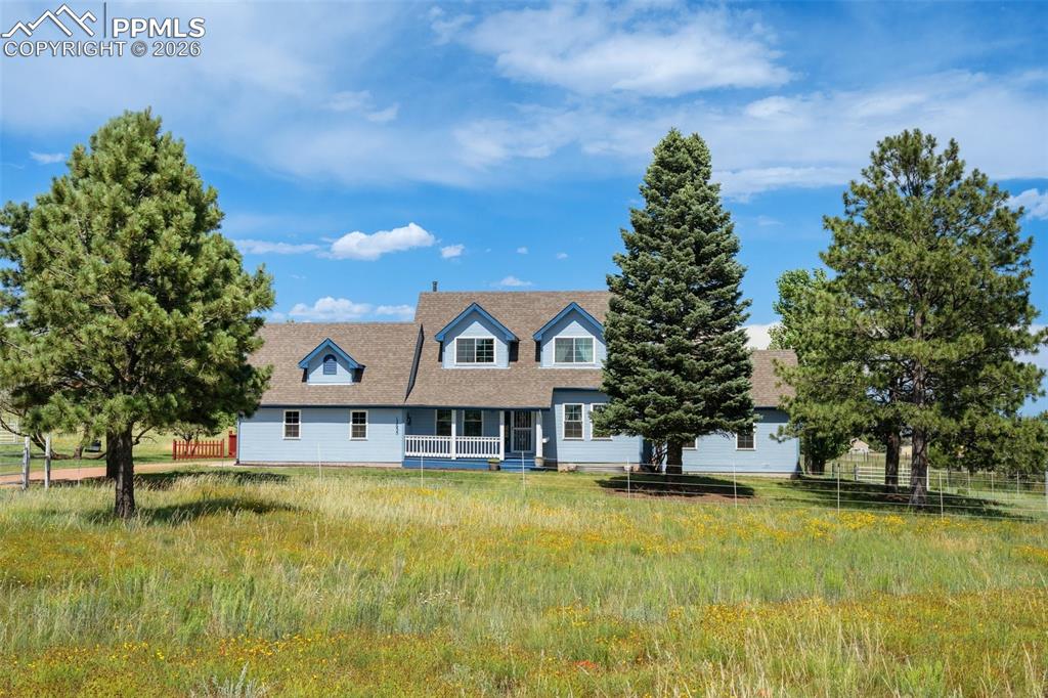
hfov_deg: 54.4
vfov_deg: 37.8
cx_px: 524
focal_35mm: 35
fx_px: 1019
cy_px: 349
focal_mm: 35
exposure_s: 1/2500
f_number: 7.1
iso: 400
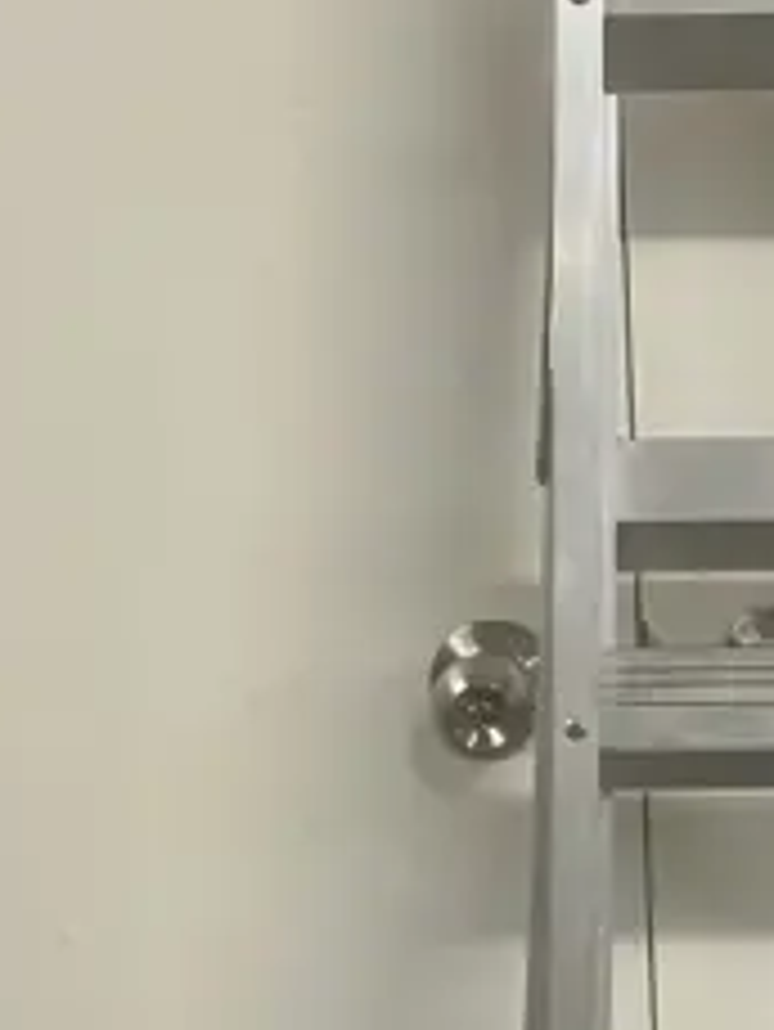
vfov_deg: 15.5
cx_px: 958
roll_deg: +0.7
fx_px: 3723
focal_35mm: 125
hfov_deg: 11.6
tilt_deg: -17.1
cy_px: 999
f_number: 1.8
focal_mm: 3.99
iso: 125
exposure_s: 1/50
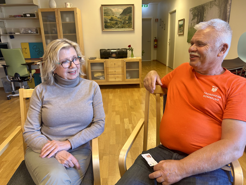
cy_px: 93
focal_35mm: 27
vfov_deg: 51.4
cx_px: 125
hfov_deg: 65.3
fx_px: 192
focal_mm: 5.7
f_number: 1.5
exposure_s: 1/50
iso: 80
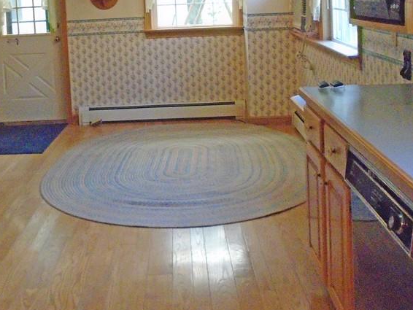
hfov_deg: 40.1
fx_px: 561
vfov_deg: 29.8
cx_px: 155
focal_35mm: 47
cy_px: 41
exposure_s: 1/60
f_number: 3.2
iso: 800
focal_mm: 4.6
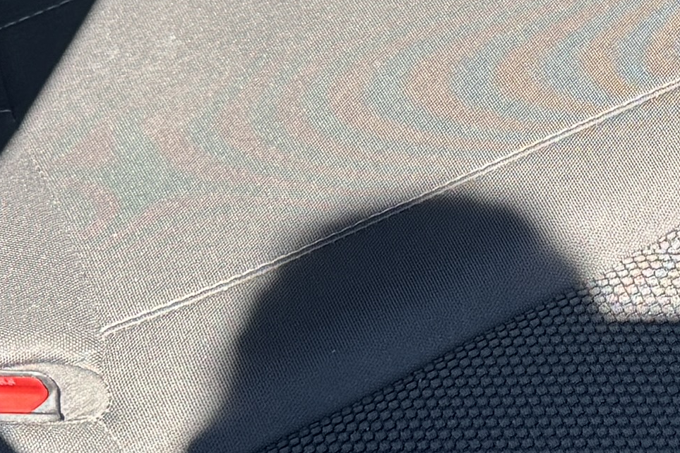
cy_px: -121
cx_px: 962
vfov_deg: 9.1
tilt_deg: -31.1
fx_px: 2795
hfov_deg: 13.2
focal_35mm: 148
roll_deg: -1.5
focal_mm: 6.76
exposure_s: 1/244
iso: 80
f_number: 1.78
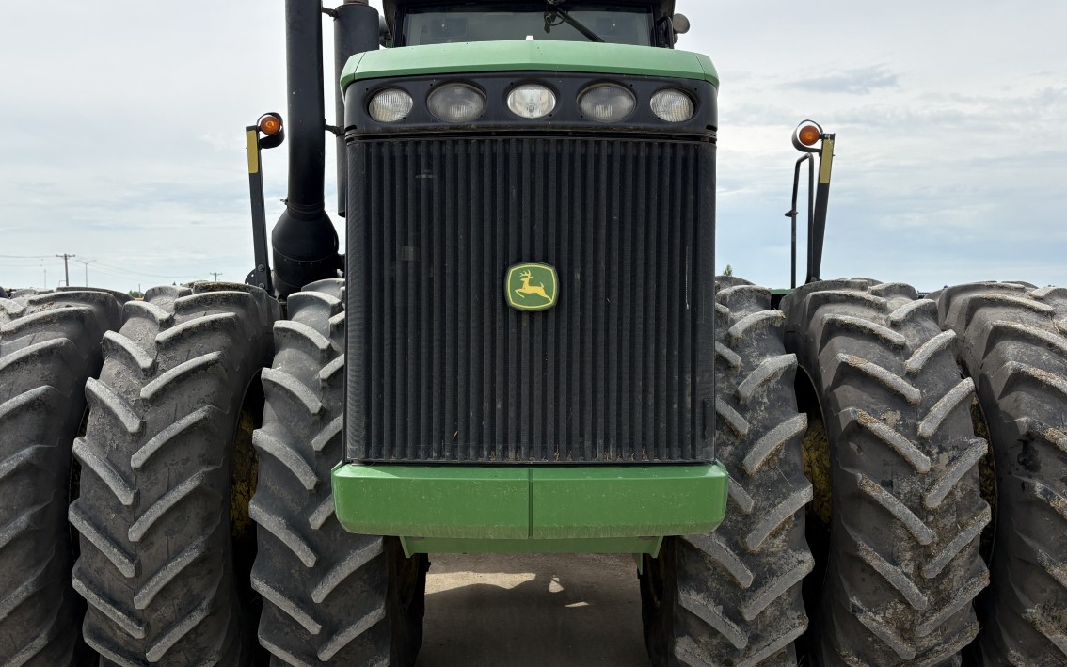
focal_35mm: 35
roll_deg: +0.2
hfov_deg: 55.3
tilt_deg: -2.2
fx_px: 1018
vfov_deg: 36.3
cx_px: 534
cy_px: 361
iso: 50
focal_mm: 5.96
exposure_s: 1/4608
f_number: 1.6
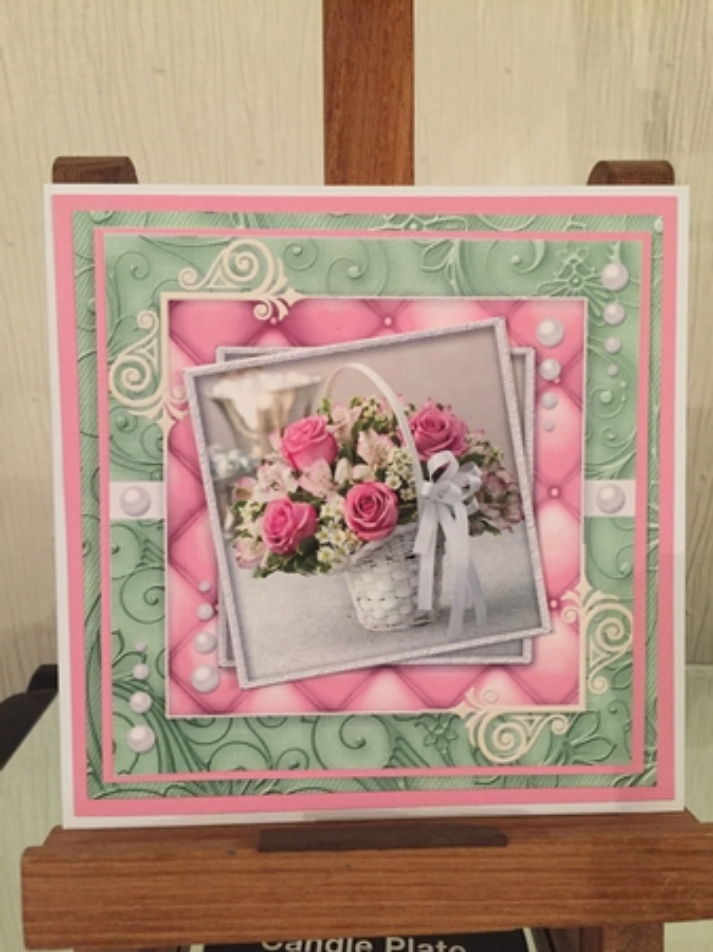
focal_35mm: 29
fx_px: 797
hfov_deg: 48.2
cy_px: 476
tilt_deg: -16.7
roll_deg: -0.1
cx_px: 356
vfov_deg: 61.7
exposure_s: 1/20
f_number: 2.2
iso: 250
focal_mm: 4.15
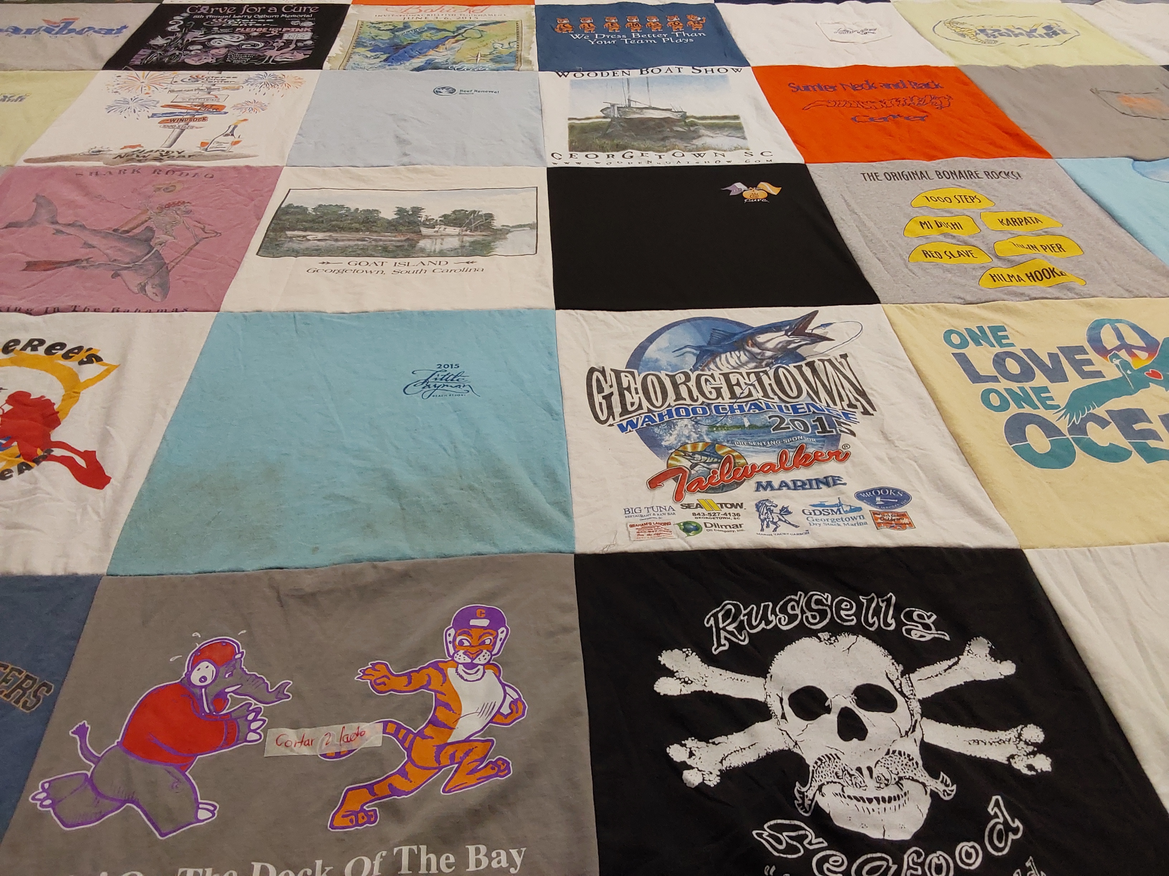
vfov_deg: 49.7
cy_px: 438
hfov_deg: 63.4
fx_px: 946
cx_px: 584
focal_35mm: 28
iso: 80
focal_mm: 2.91
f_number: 1.9
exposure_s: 1/120
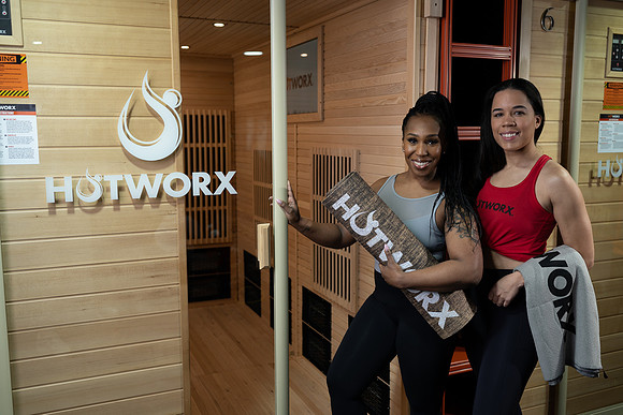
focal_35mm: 35
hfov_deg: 54.4
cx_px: 312
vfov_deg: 37.9
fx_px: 606
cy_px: 208
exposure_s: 1/125
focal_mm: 35
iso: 200
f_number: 2.8
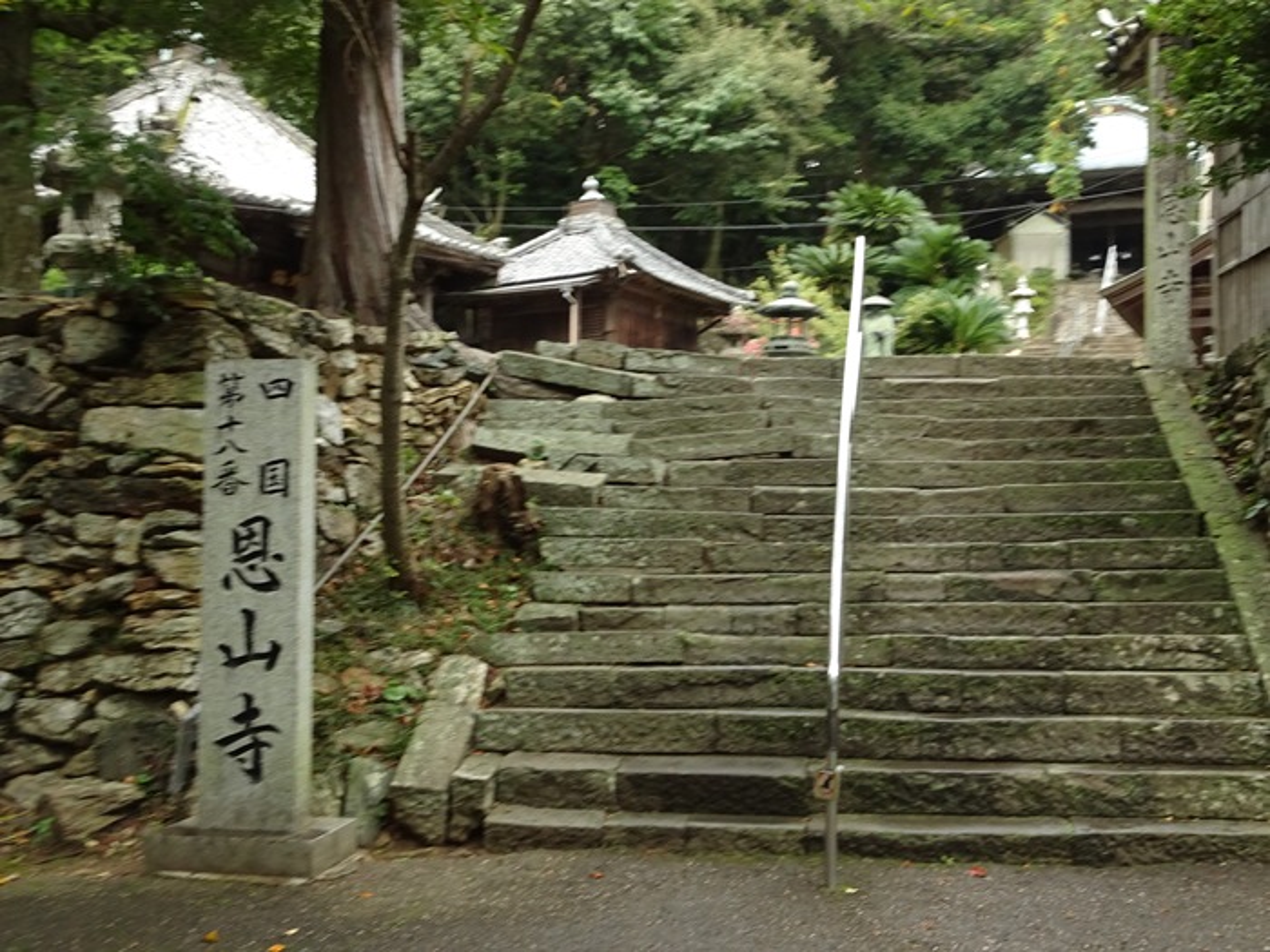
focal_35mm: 37
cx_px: 635
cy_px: 476
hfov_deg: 50.1
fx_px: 1357
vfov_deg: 38.7
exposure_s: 1/40
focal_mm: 6.37
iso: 320
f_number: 4
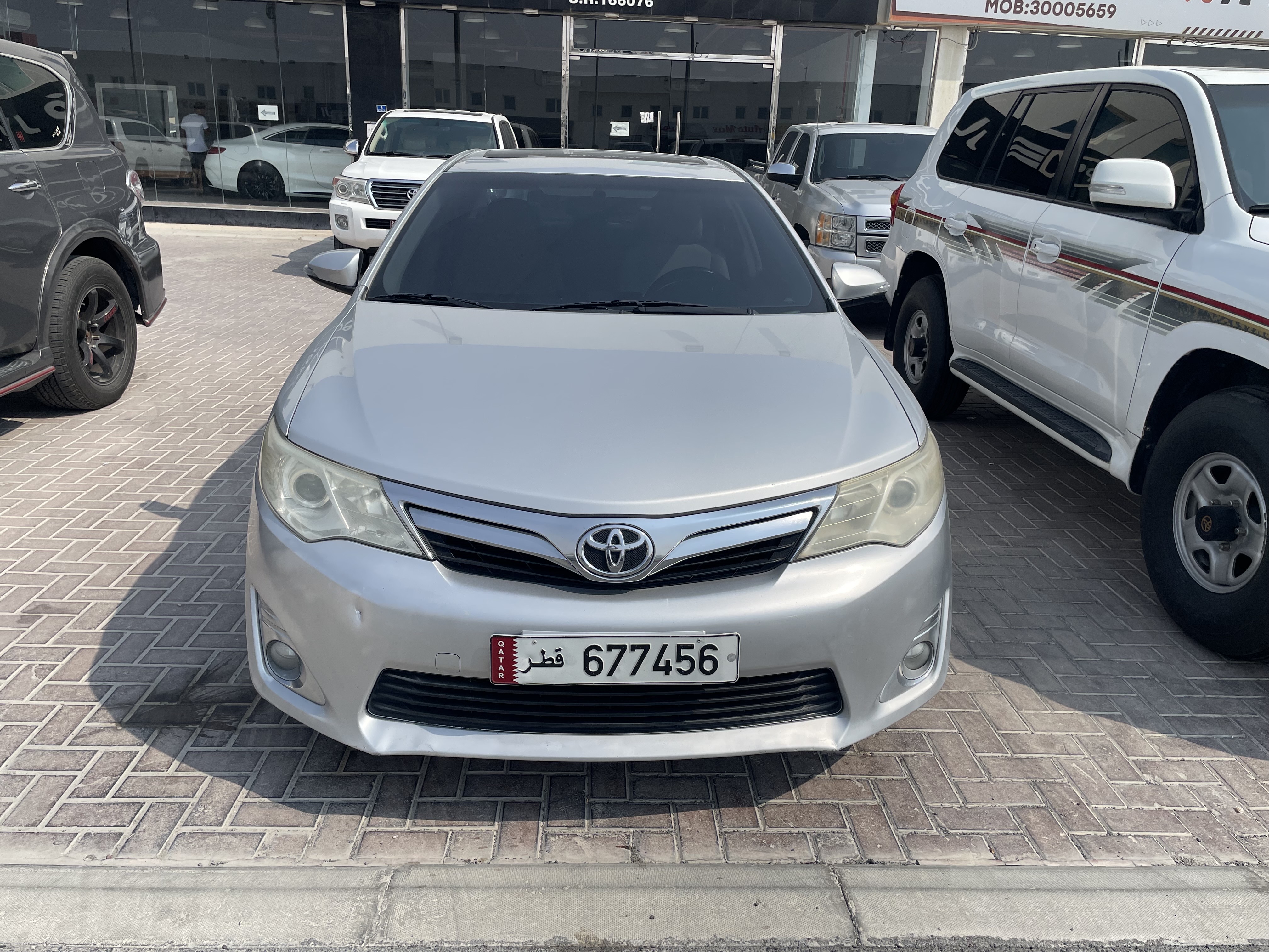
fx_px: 953
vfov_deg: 53.1
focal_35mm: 26
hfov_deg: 67.3
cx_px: 634
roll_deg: -2.1
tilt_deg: -18.5
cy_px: 476
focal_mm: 4.2
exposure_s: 1/5814
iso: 32
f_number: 1.6
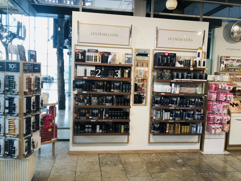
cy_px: 91
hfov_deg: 61.6
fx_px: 202
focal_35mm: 29
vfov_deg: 48.2
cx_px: 117
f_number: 1.8
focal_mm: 3.99
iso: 25
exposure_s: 1/100
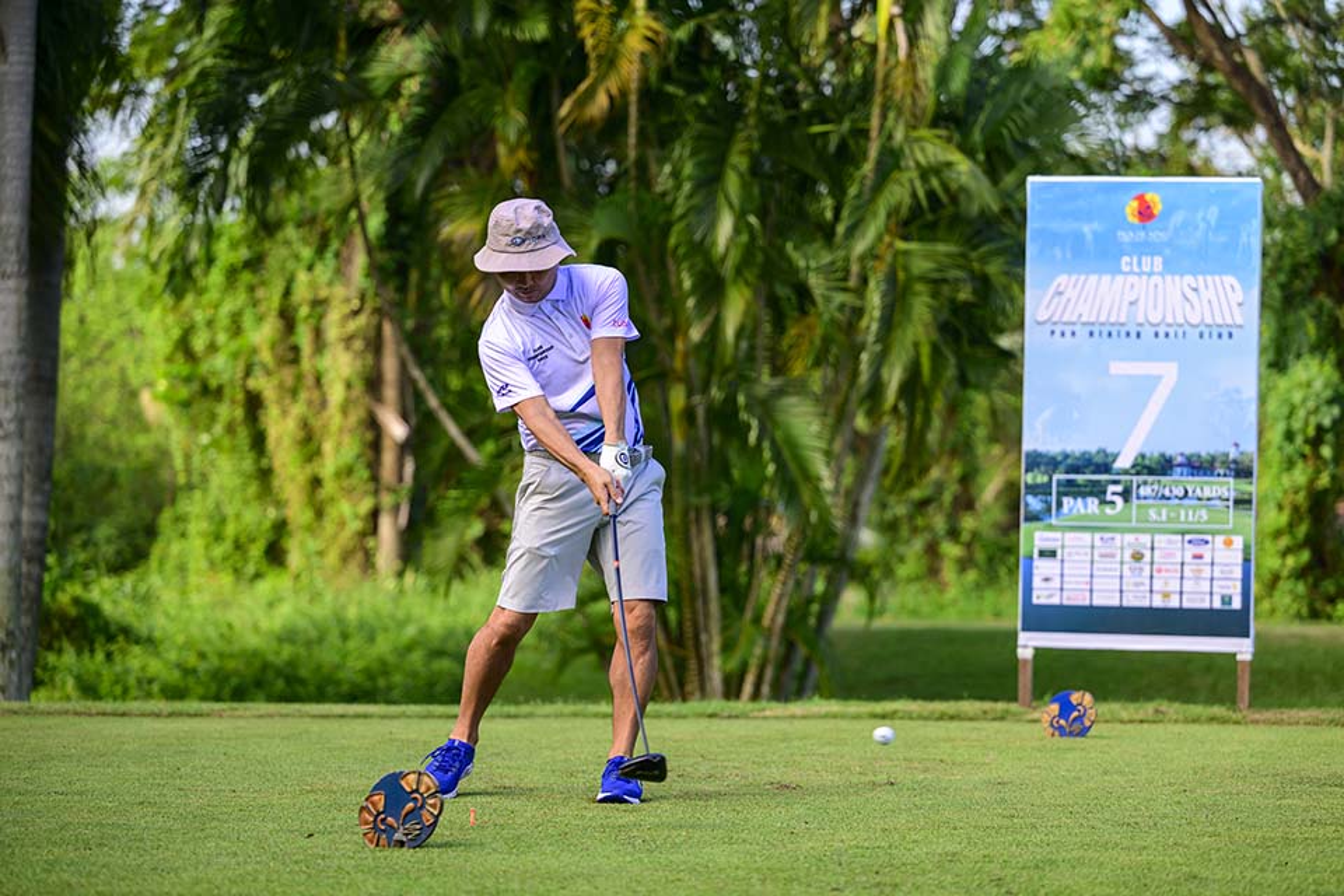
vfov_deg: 13.0
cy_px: 448
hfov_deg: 19.5
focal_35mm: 105
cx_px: 672
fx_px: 3920
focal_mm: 105
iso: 640
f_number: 2.8
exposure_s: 1/3200
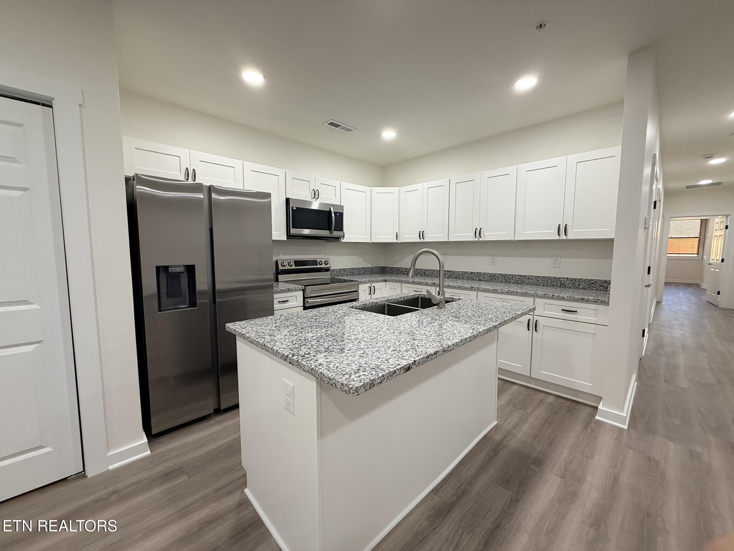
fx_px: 297
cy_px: 276
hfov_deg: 102.1
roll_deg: +0.0
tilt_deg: -5.0
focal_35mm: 14
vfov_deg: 85.7
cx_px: 367
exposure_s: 1/120
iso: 200
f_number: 2.2
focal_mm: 2.22
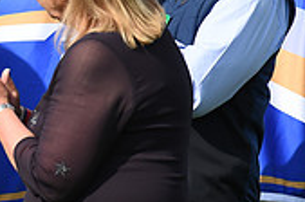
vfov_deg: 1.0
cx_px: -182
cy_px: -119
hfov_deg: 1.5
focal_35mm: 1373
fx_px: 11610
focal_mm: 400
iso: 360
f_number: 5.6
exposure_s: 1/1250
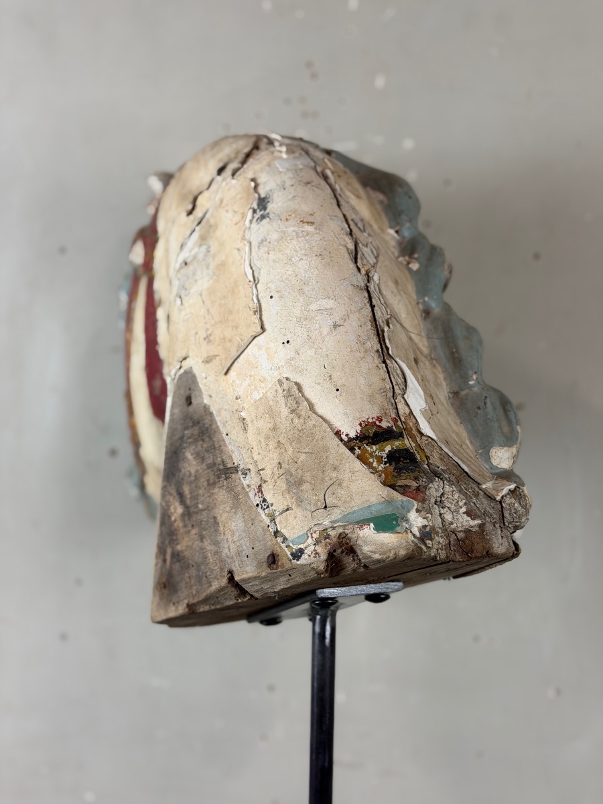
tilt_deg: -1.1
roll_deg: -0.6
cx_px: 302
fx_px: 1115
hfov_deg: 30.3
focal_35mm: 48
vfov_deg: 39.7
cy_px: 402
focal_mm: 6.76
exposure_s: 1/50
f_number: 1.78
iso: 80
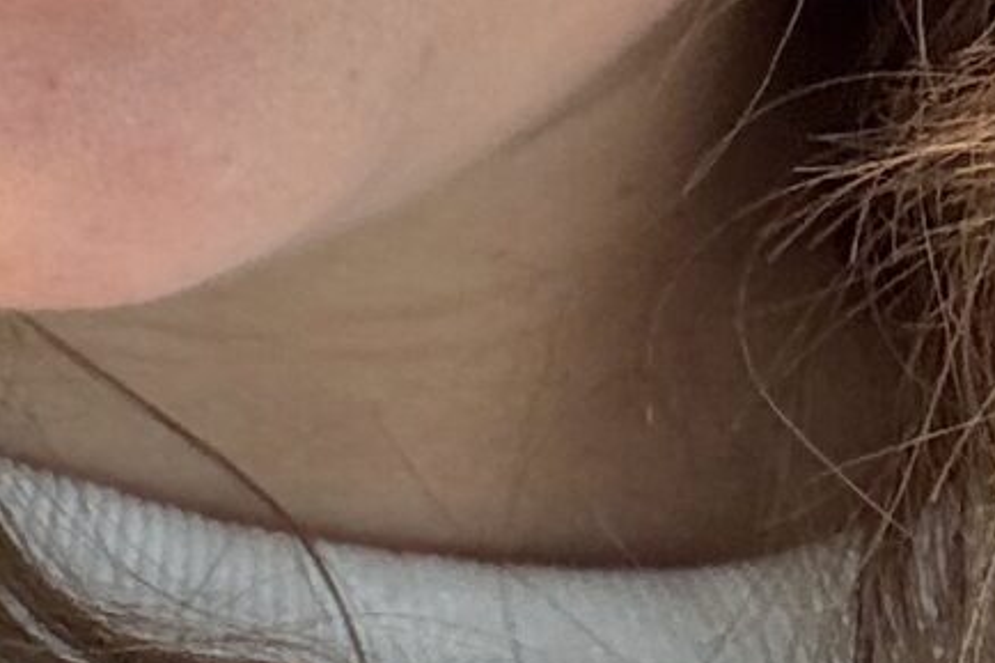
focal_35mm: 184
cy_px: -590
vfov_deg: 7.2
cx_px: 291
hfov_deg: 11.2
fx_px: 5083
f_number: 1.9
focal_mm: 2.69
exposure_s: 1/121
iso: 50
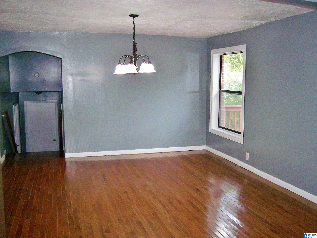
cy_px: 119
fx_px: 348
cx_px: 158
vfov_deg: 37.8
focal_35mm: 38
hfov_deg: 48.9
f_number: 2.8
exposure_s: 1/60
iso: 160
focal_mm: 6.3
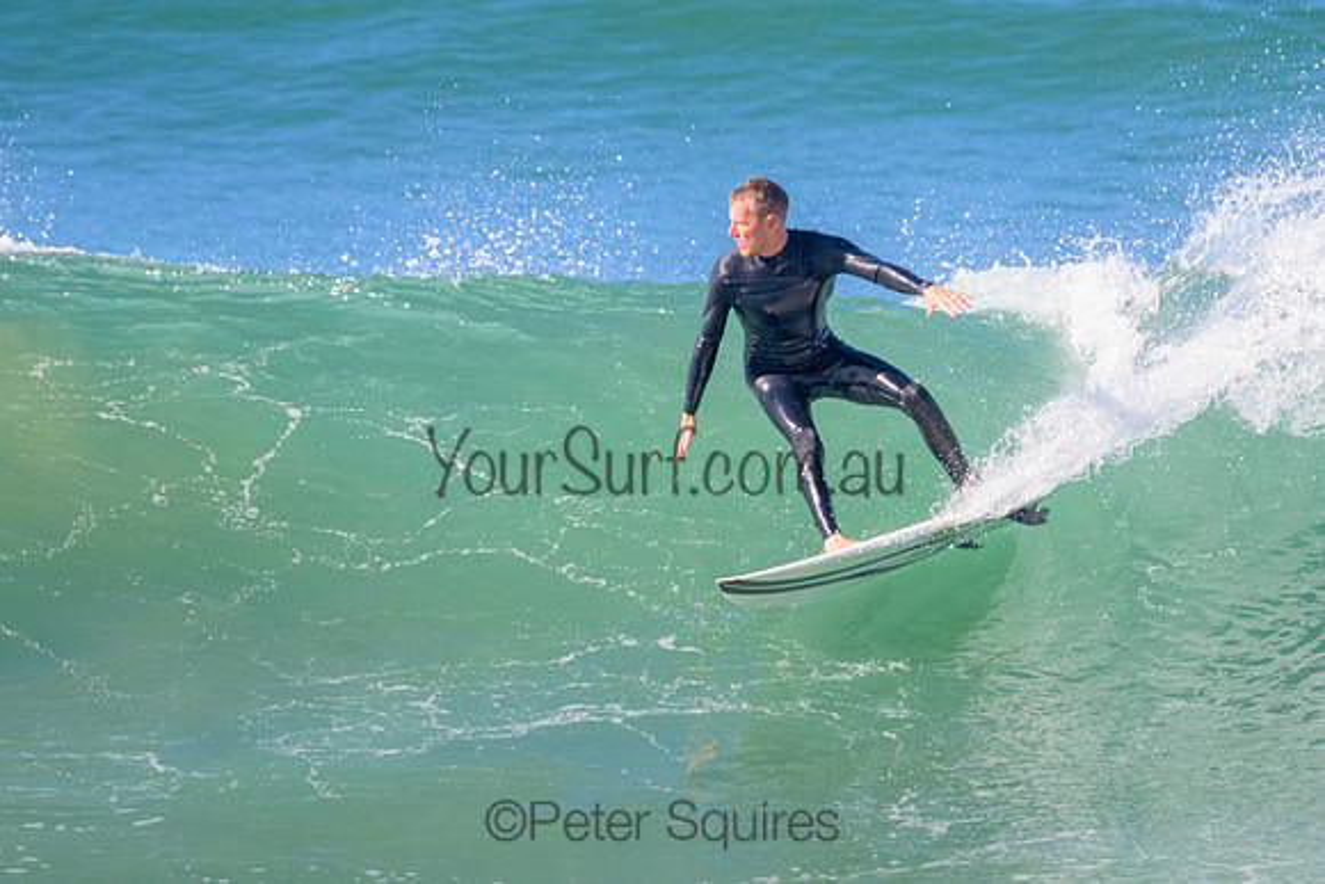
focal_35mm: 1097
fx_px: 40382
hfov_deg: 1.9
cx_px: 809
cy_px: 278
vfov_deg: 1.3
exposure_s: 1/2000
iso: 2200
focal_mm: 800
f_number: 11
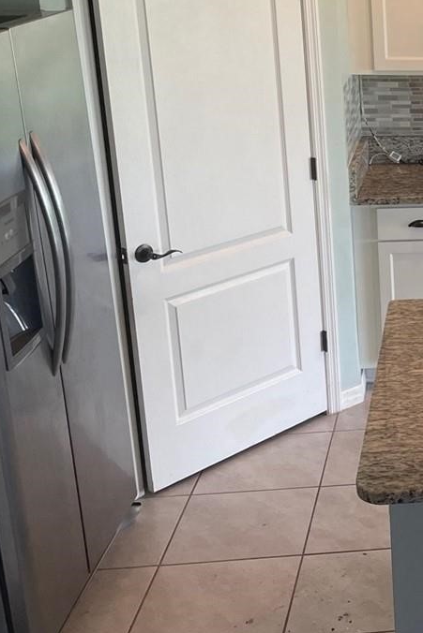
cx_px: 641
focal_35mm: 64
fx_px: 1127
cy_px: 200
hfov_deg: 18.7
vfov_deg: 31.1
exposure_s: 1/120
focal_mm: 4.2
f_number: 1.6
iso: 100
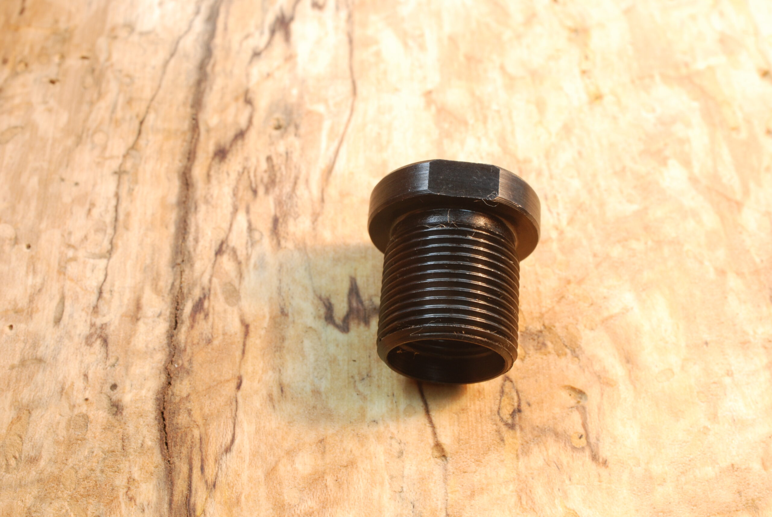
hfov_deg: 33.4
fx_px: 1288
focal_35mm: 60
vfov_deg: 22.7
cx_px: 386
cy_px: 258
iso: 200
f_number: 22
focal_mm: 40
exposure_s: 1/6
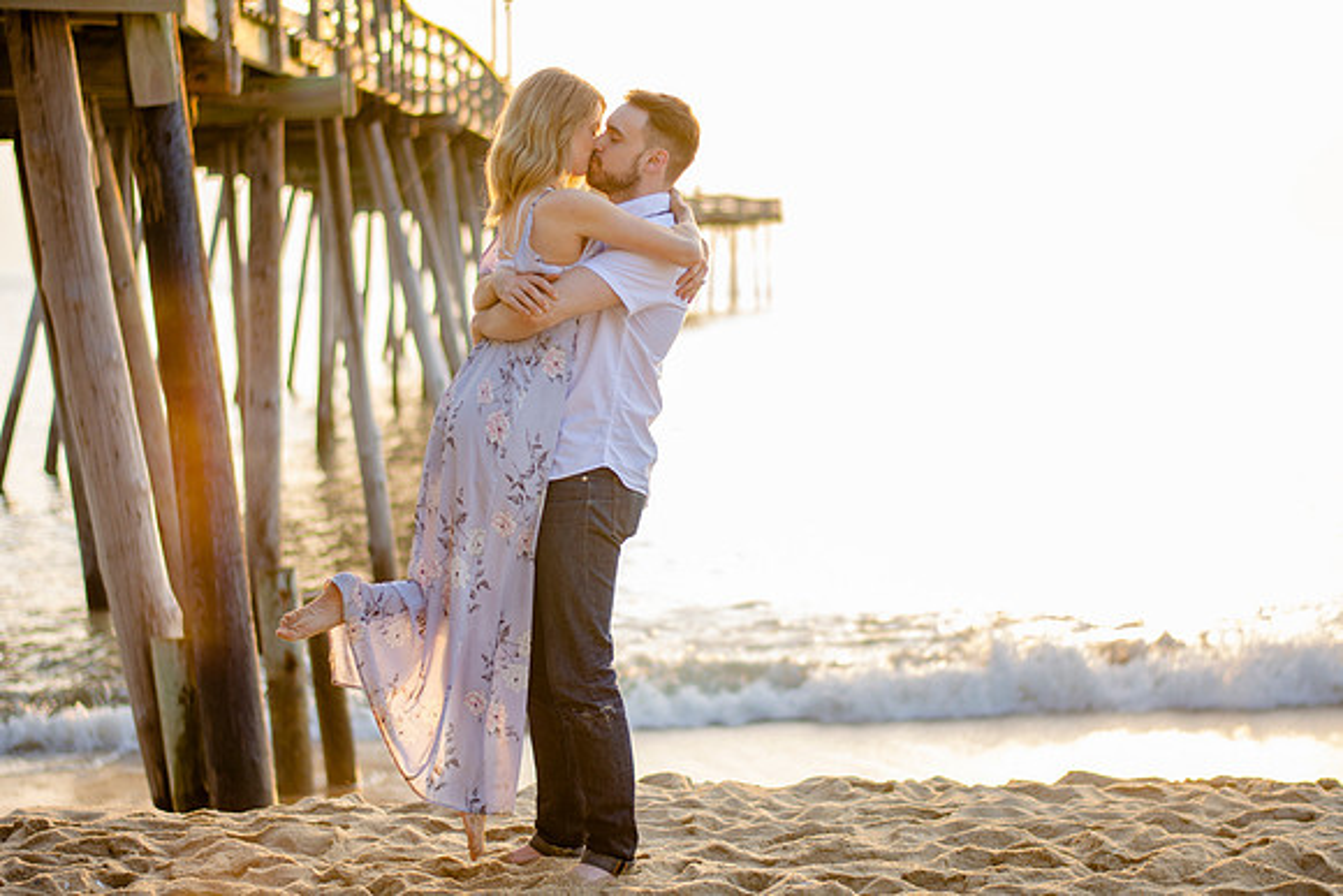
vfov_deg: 18.2
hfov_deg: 27.0
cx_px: 672
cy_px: 448
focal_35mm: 75
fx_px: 2798
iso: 100
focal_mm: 50
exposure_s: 1/250
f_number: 1.8
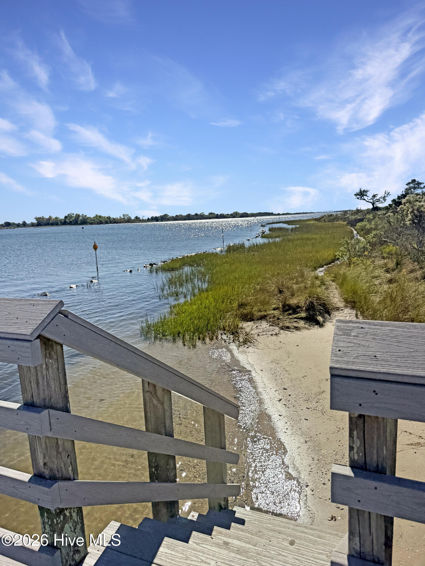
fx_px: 393
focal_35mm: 24
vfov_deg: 71.6
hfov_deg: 56.8
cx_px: 212
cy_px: 283
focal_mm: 6.76
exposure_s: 1/10309
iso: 80
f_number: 1.78
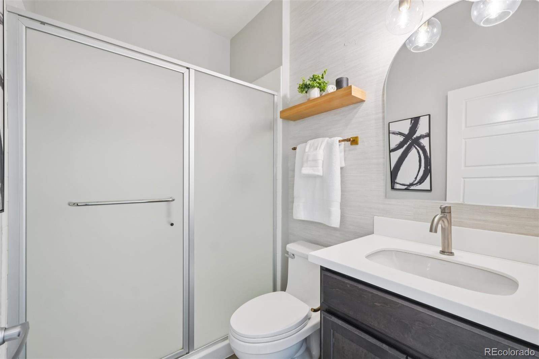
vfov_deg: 77.3
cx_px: 270
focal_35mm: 15
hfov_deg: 100.4
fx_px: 225
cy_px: 180
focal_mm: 10
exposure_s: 1/6
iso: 800
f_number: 8
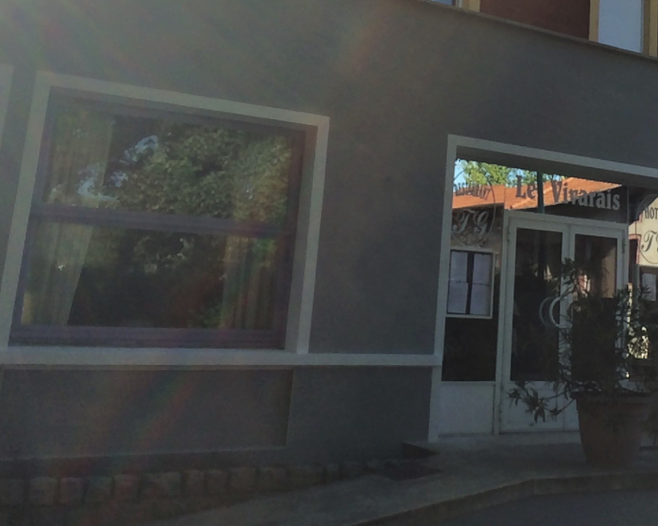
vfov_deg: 30.7
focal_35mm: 48
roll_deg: -0.3
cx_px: 538
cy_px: 110
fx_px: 935
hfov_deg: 37.2
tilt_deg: +13.9
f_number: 2.2
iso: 32
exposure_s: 1/1397
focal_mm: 4.15
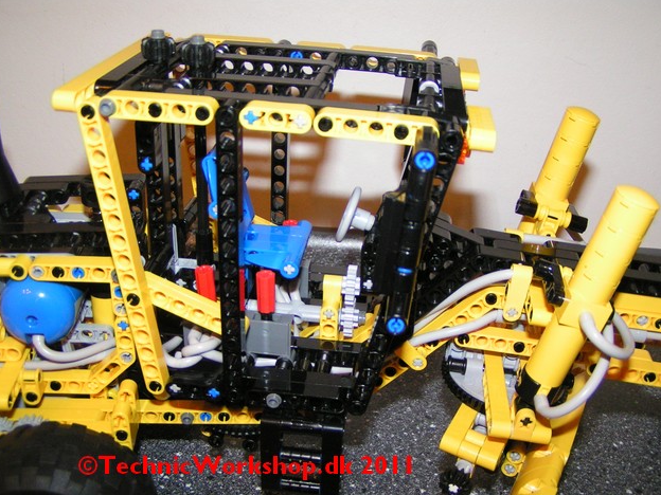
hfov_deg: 47.9
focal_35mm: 39
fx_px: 745
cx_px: 332
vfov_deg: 36.8
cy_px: 250
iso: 200
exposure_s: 1/40
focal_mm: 5.8
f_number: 2.8
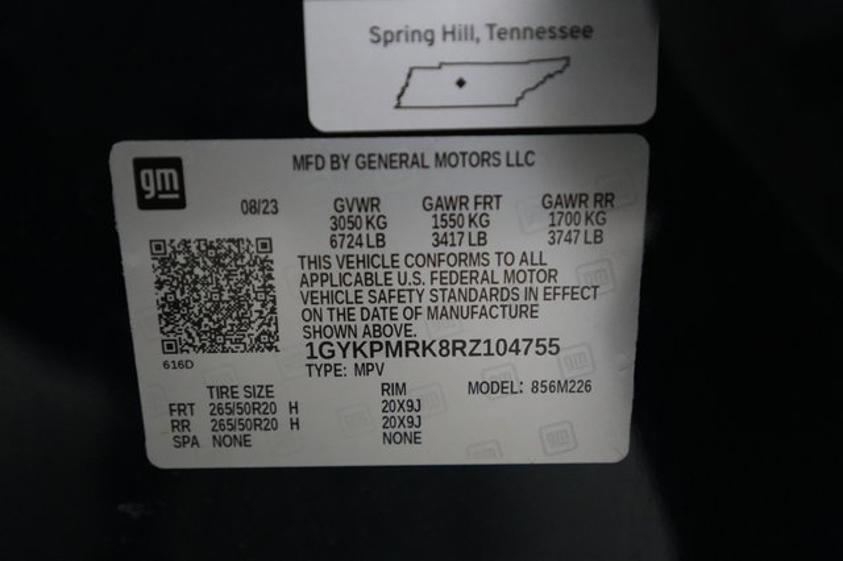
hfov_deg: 65.5
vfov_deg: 46.4
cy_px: 280
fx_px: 655
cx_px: 422
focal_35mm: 28
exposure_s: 1/160
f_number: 2.8
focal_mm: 28
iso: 10000
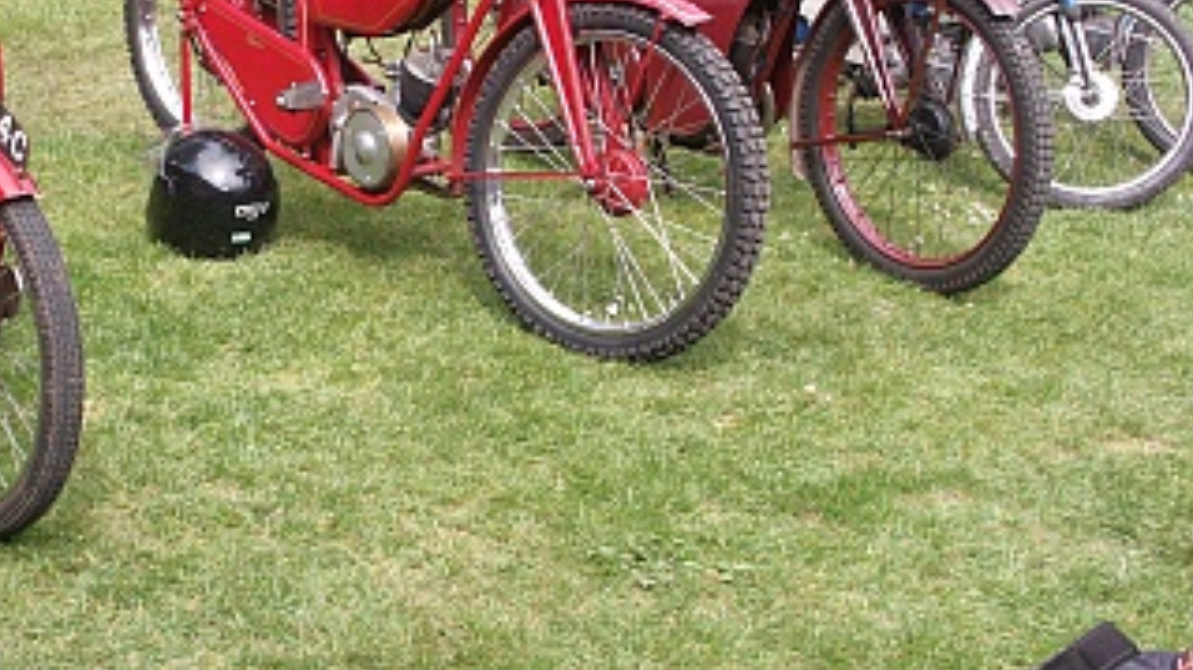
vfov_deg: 15.9
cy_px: 124
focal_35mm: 75
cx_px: 346
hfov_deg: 28.0
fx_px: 2371
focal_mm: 12.12
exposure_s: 1/180
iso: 100
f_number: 5.6
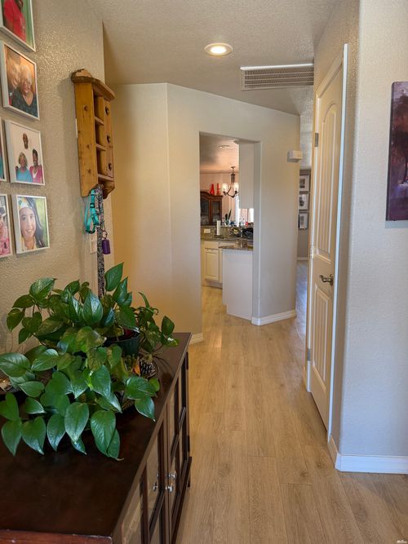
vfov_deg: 71.6
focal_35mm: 24
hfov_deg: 56.8
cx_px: 204
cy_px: 272
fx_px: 377
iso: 250
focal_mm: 6.76
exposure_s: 1/120
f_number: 1.78
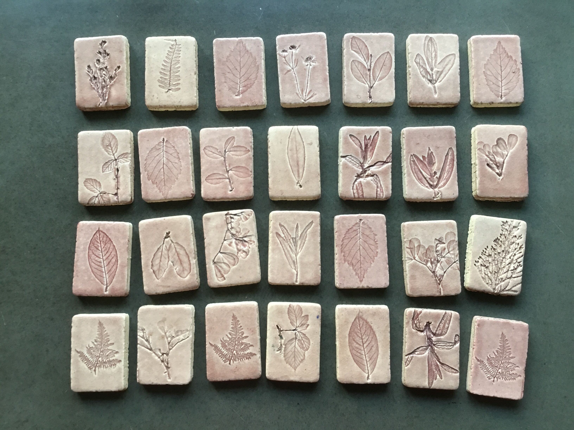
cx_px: 287
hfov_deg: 58.4
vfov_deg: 45.4
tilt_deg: -84.2
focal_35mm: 31
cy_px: 215
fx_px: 514
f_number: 2.4
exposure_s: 1/33
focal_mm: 3.3
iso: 125
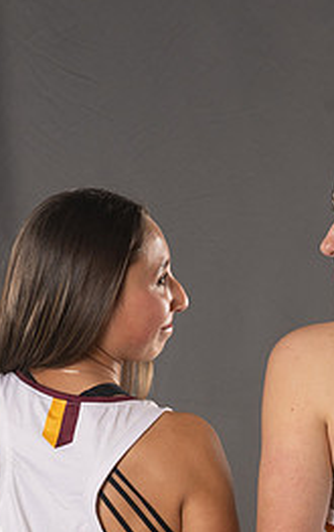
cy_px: 494
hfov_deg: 3.1
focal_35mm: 428
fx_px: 6216
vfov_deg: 4.9
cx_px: 431
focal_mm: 115
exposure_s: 1/160
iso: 125
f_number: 5.6
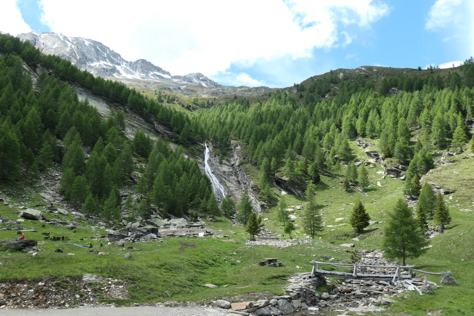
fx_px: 395
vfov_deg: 43.6
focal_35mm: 30
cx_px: 237
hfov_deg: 61.9
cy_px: 158
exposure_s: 1/800
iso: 200
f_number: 3.6
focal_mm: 11.1
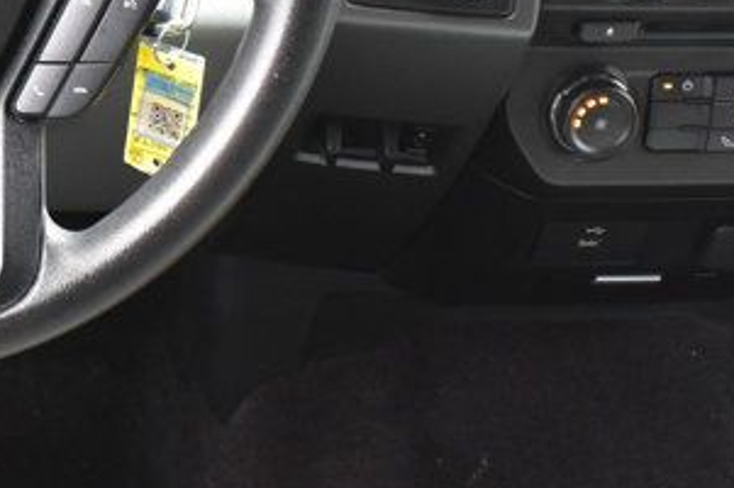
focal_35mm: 92
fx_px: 1874
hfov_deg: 21.0
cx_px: -93
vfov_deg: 14.7
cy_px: 61
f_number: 6.3
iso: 1400
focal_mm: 18
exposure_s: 1/15
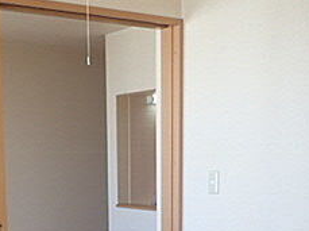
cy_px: 281
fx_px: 624
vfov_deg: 19.6
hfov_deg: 27.6
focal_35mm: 70
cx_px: 99
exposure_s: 1/80
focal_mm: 4.5
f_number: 2
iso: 100
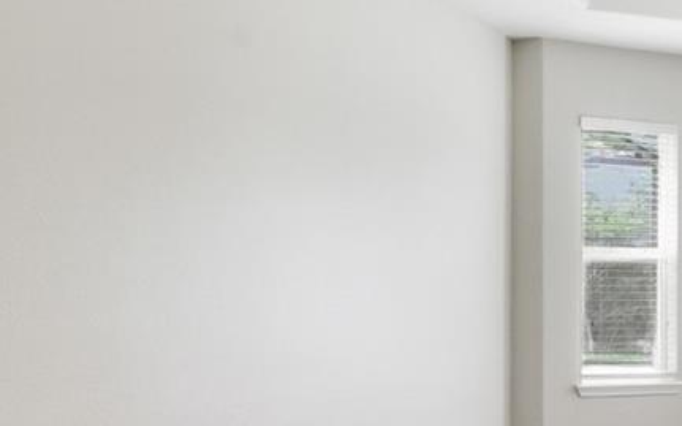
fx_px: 985
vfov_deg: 24.1
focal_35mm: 53
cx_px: 581
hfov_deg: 36.4
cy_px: 334
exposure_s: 1/40
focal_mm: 14
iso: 400
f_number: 9
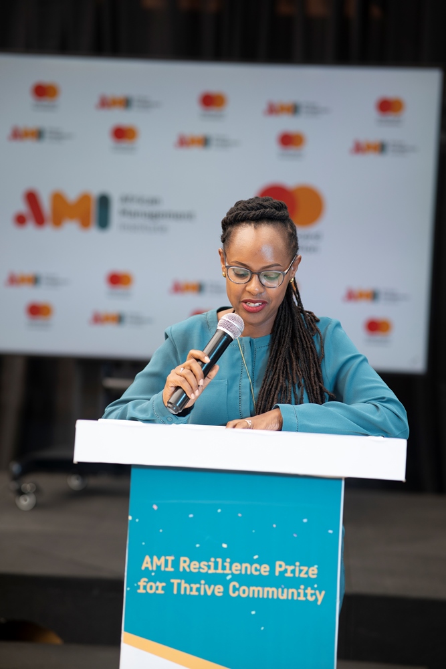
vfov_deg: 23.9
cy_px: 334
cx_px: 223
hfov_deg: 16.1
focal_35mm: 85
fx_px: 1579
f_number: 2
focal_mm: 85
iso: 250
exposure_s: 1/250
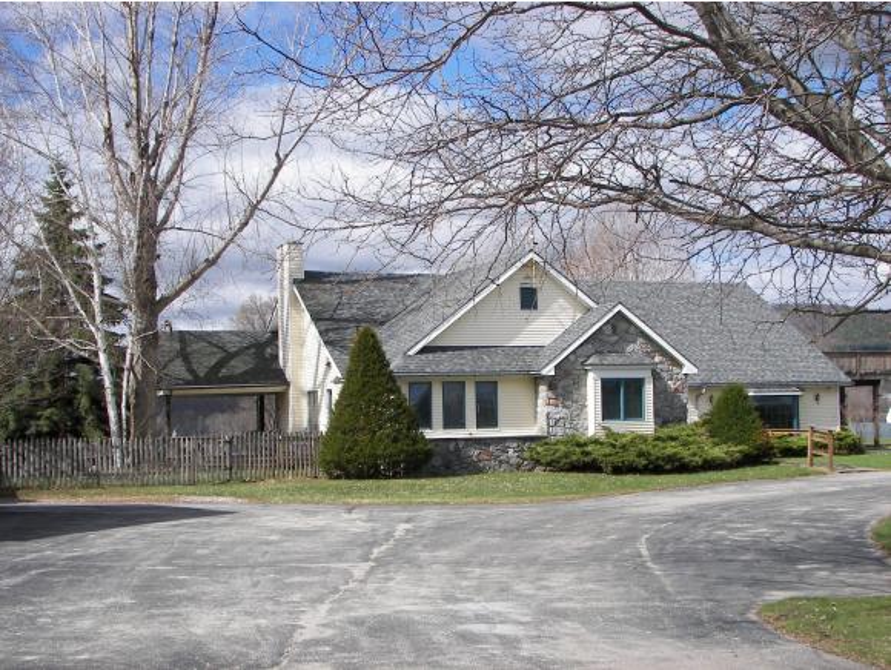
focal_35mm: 53
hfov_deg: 36.1
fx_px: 1365
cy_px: 335
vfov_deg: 27.6
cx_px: 446
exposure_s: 1/800
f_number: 2.8
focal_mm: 8.7
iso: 50
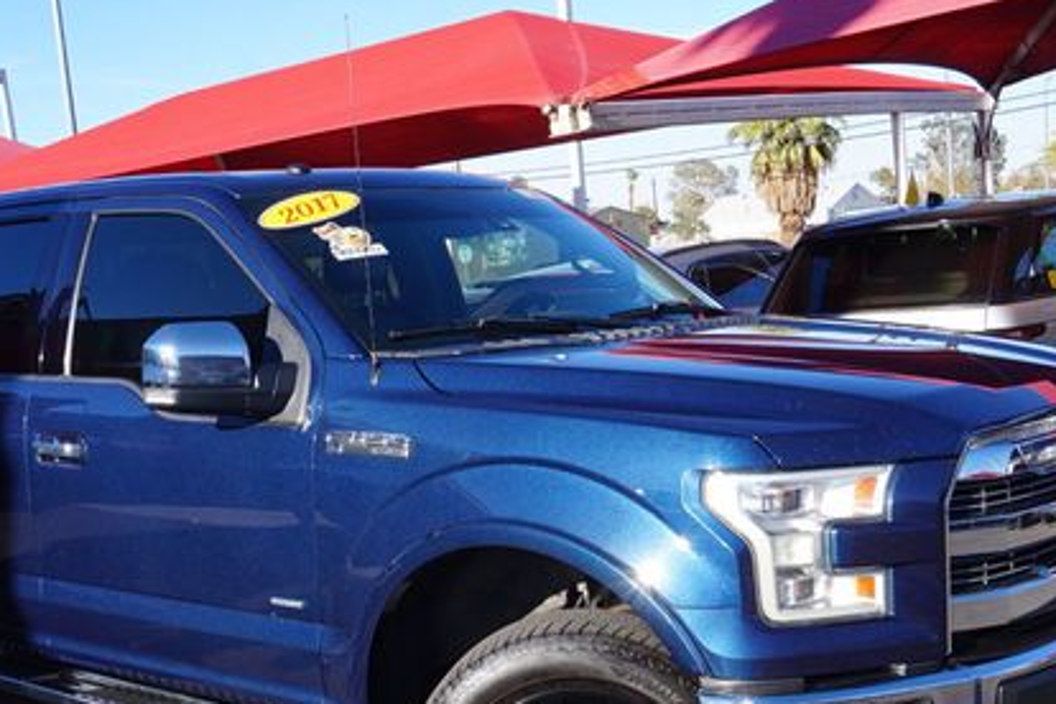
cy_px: 525
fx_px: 1496
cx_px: 426
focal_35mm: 51
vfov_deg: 26.2
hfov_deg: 38.7
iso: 100
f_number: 10
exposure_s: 1/80
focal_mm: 22
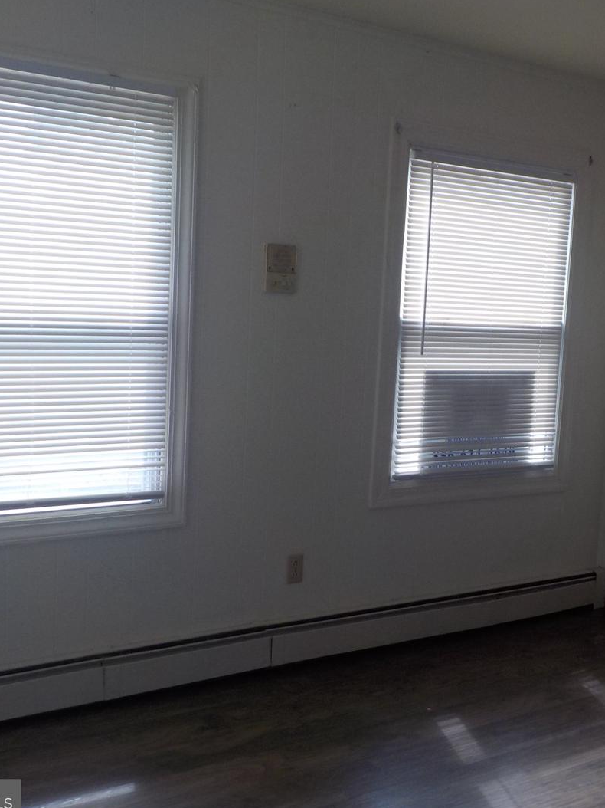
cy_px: 409
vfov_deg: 45.8
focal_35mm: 41
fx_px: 956
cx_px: 438
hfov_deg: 34.5
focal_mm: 4.1
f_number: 3.3
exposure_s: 1/160
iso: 125
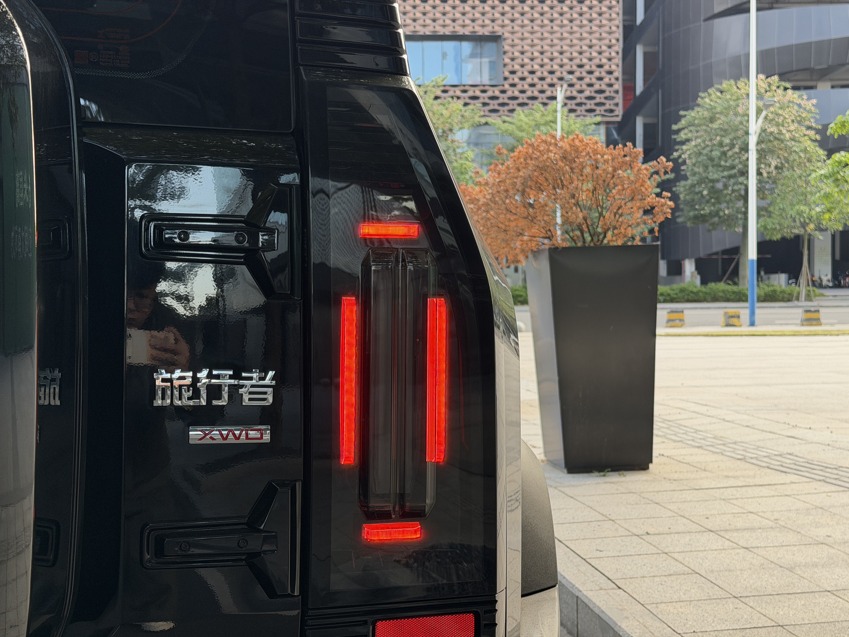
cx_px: 424
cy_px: 318
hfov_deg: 39.7
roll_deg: +1.0
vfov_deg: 30.3
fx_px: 1177
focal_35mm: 48
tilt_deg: -1.4
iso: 100
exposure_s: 1/135
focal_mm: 6.76
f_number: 1.78
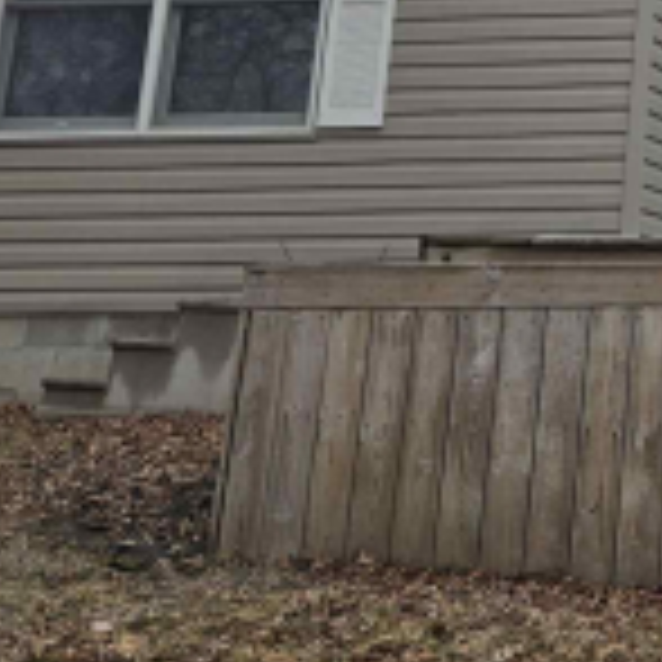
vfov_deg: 17.7
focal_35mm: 92
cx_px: 1079
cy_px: -185
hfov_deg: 16.6
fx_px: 1991
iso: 32
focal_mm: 5.4
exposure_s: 1/180
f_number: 1.8
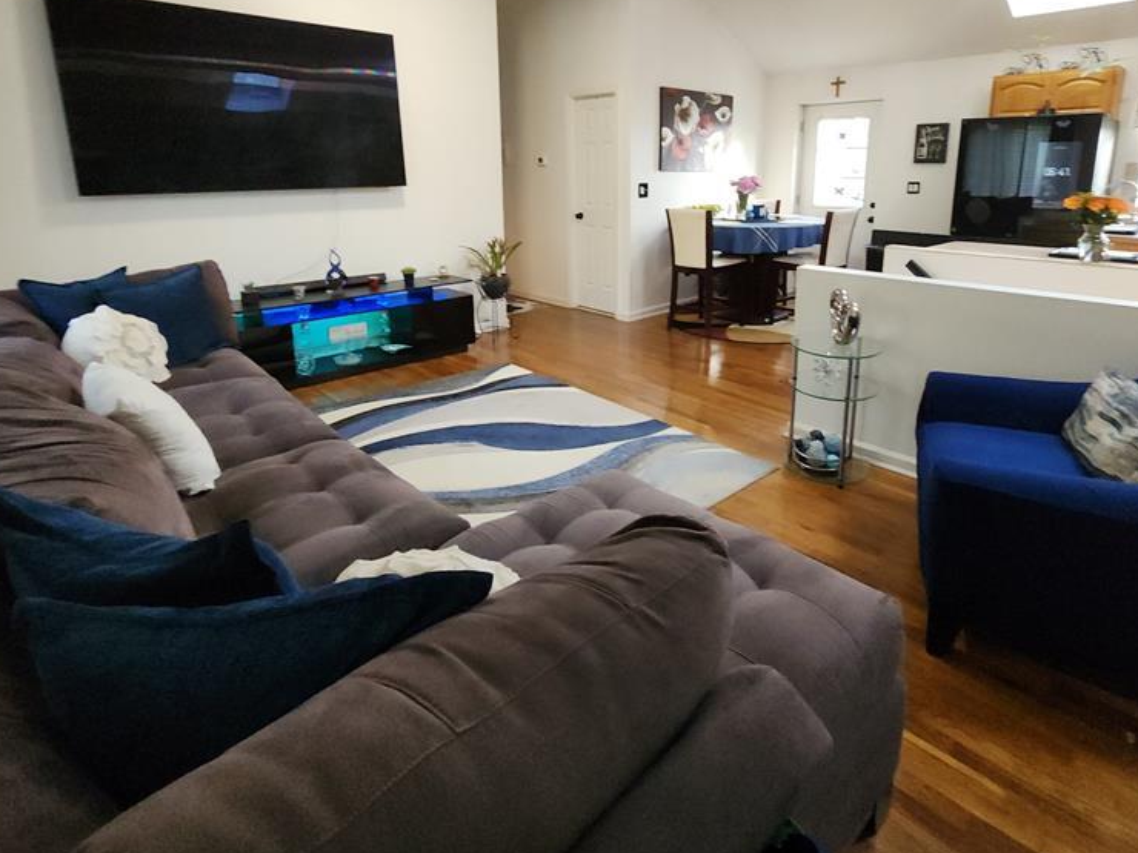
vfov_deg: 69.9
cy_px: 297
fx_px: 592
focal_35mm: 18
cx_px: 618
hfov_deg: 87.5
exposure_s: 1/60
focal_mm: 2.2
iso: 400
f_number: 2.2
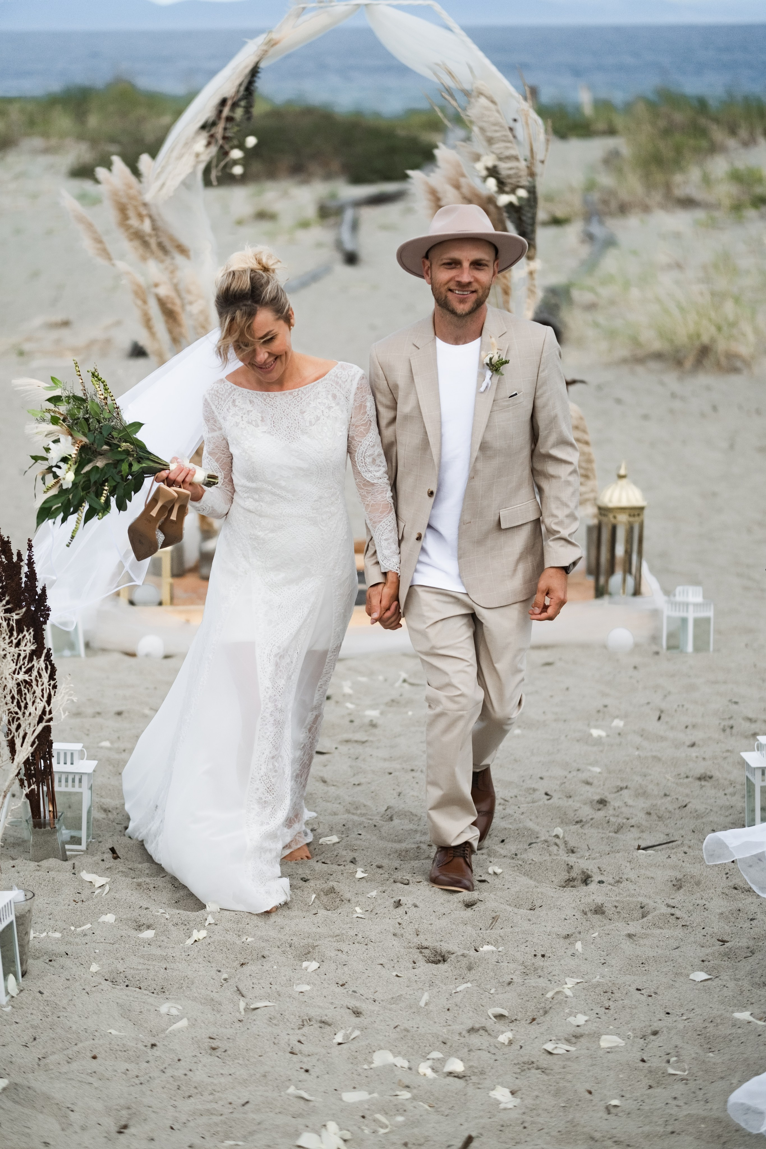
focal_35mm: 84
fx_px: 2681
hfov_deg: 16.3
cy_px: 574
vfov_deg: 24.2
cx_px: 383
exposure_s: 1/6400
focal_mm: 56
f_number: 1.4
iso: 400
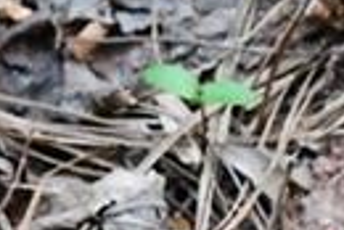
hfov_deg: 2.9
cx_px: 74
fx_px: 6782
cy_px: 233
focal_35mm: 709
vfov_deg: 1.9
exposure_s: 1/125
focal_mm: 45
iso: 2200
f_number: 5
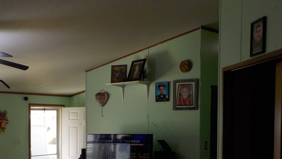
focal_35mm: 57
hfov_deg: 35.0
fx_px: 426
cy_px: 155
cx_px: 41
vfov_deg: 20.5
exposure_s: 1/125
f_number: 3.3
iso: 125
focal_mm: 4.1
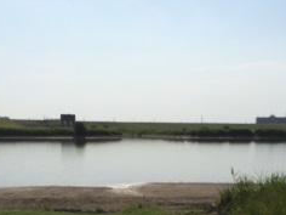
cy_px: 182
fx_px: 471
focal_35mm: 57
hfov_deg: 33.8
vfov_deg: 25.1
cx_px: 142
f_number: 2.2
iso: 32
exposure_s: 1/5882
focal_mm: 4.12
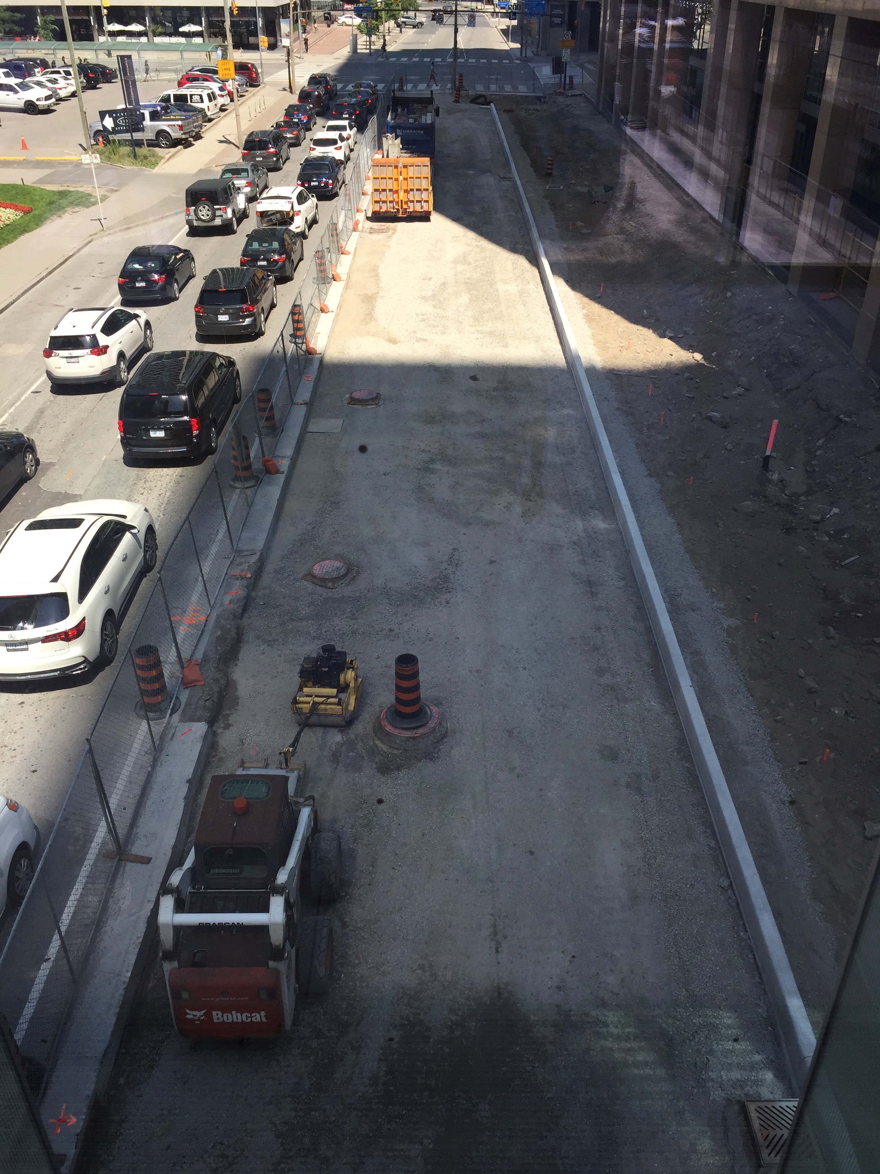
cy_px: 587
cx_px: 440
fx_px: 983
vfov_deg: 61.7
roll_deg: +0.4
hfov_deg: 48.2
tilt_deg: -32.2
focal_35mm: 29
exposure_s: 1/638
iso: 32
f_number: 2.2
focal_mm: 4.15
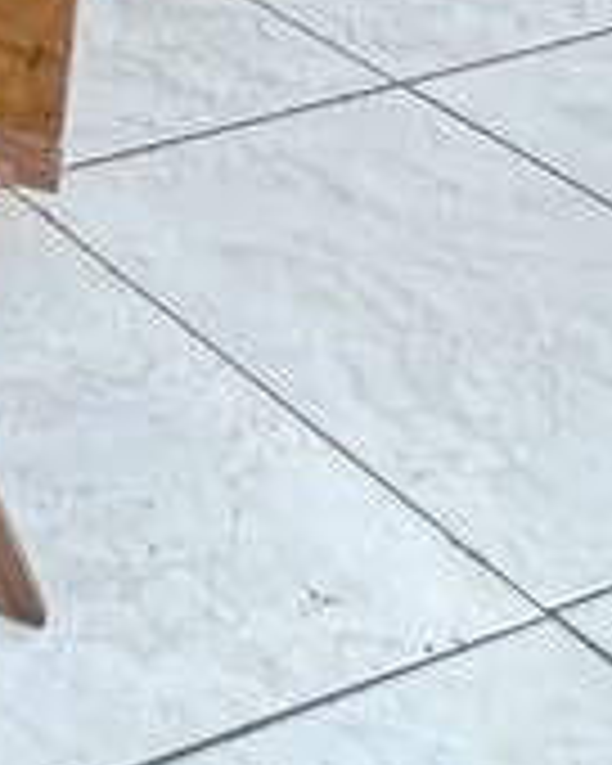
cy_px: -878
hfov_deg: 12.5
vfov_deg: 15.8
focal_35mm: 87
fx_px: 1970
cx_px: -981
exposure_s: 1/60
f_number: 2.2
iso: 400
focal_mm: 2.22
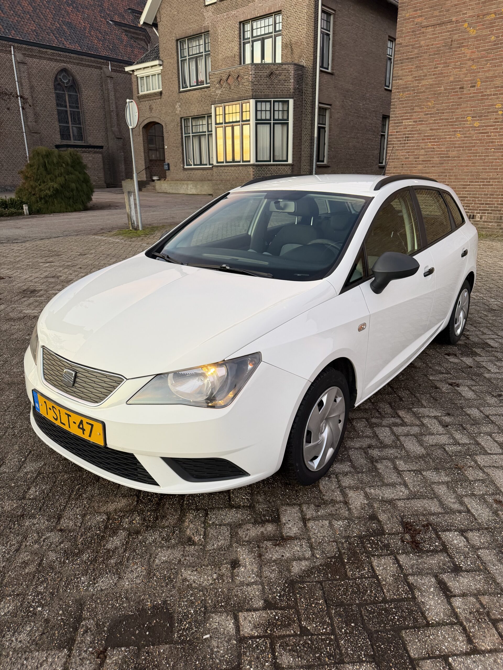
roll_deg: +0.9
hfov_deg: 56.8
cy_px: 335
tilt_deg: -18.1
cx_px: 252
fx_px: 465
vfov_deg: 71.6
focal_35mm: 24
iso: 200
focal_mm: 6.76
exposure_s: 1/121
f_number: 1.78
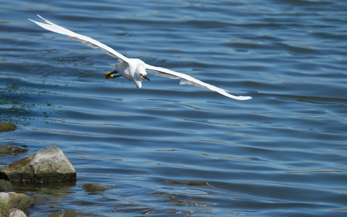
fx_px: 8105
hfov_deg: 2.5
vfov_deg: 1.5
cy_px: 105
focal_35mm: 857
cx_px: 174
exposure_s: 1/3200
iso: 640
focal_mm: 560
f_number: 6.3
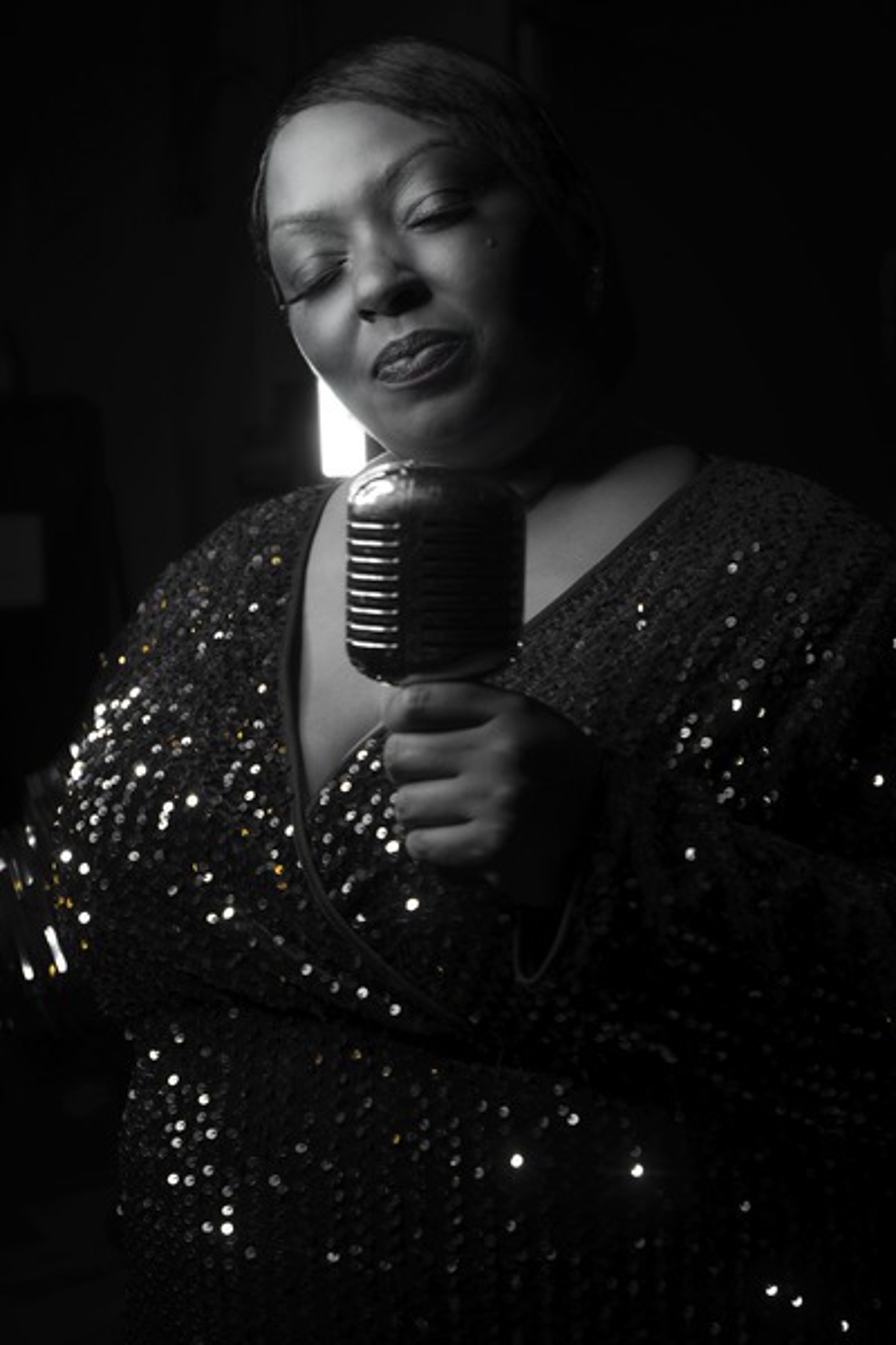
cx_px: 448
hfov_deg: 28.1
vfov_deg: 41.1
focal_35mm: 48
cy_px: 672
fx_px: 1792
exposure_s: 1/50
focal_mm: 48
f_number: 4.5
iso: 64
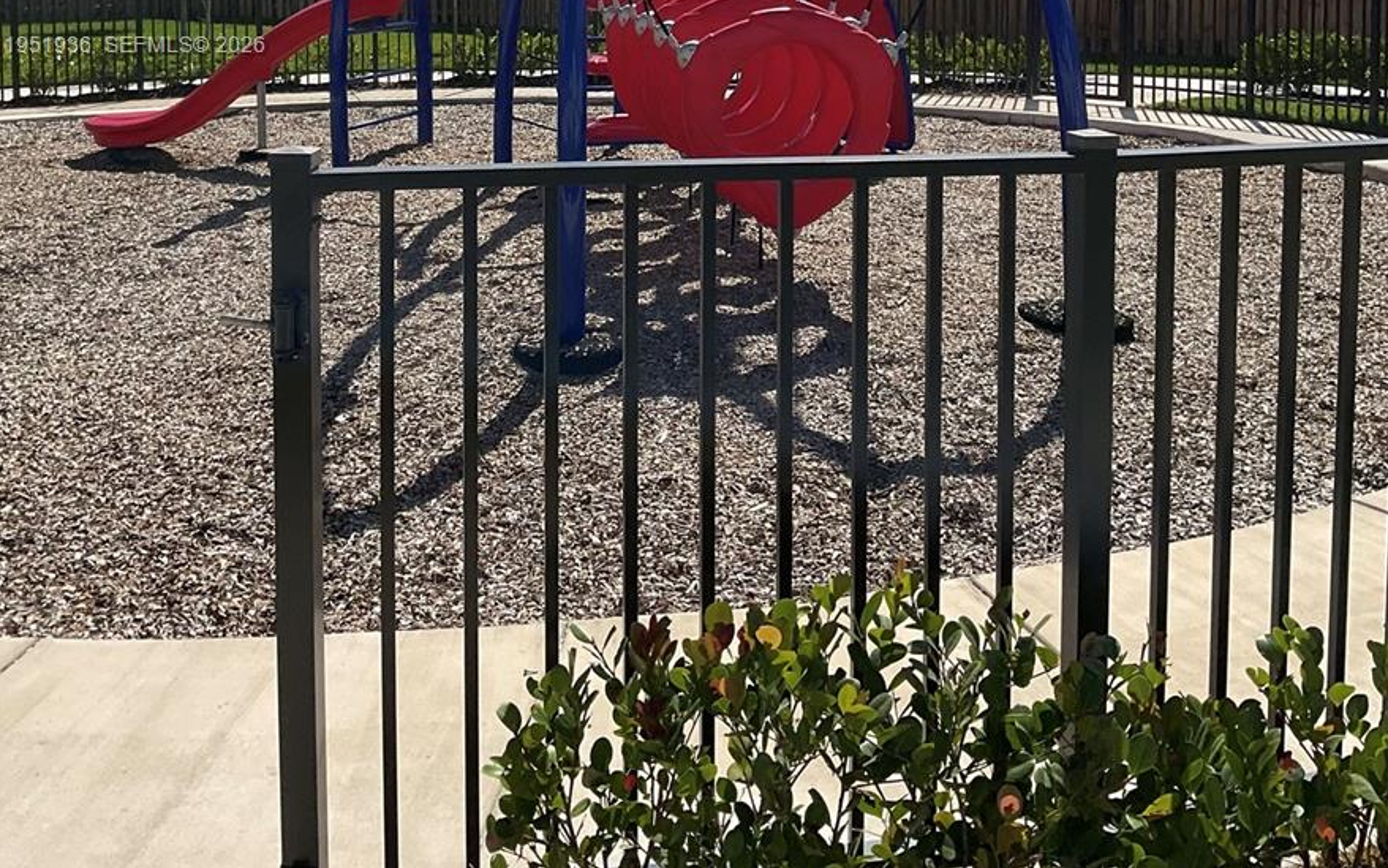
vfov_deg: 29.0
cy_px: 47
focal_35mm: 42
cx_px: 685
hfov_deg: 47.2
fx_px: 1589
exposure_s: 1/3788
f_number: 1.8
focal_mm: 3
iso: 16
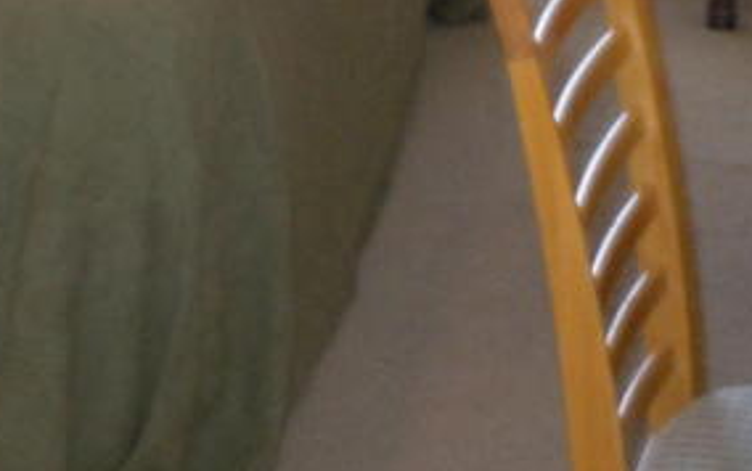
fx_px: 2195
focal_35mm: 107
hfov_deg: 19.1
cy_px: -365
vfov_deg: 11.4
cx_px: 87
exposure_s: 1/50
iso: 400
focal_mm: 5
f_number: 3.7
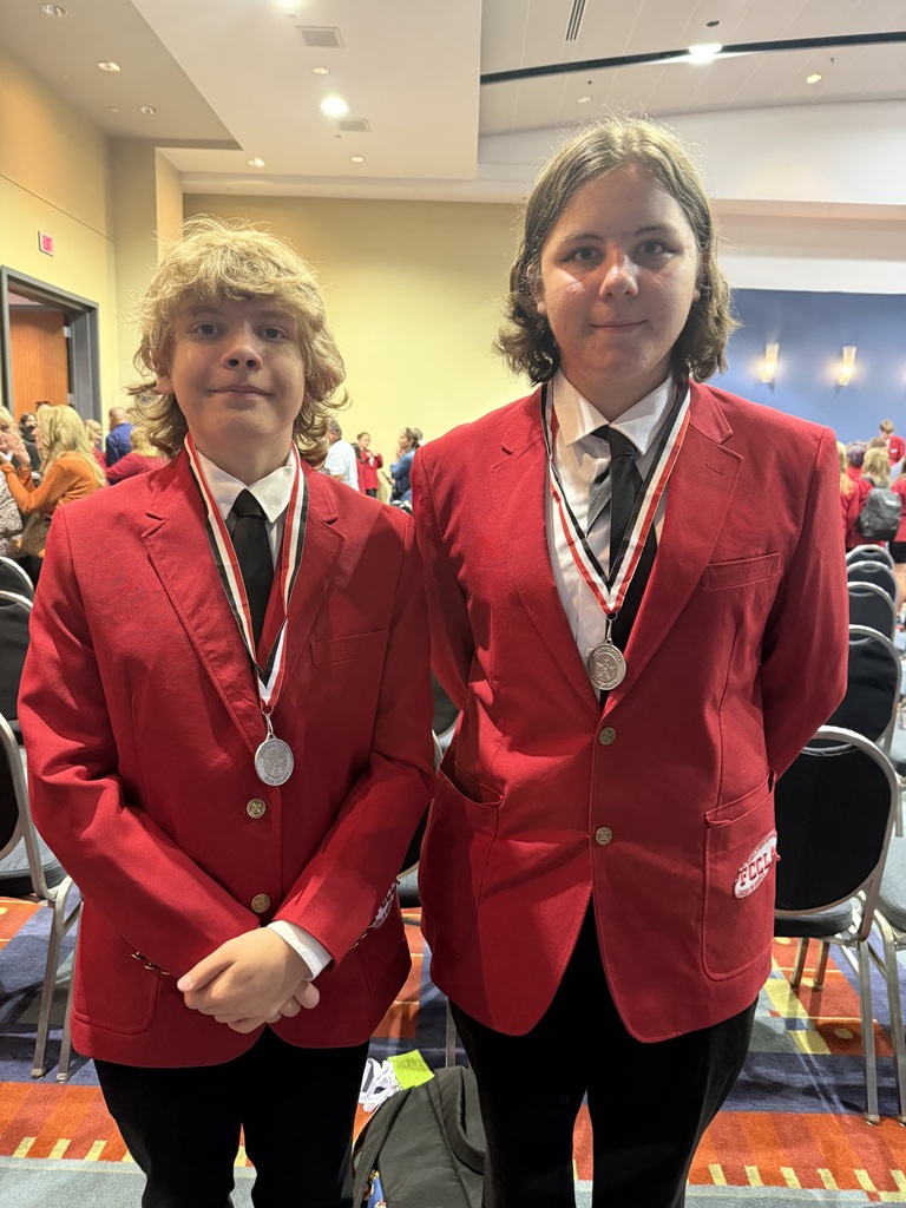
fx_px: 838
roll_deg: -1.7
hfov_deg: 56.8
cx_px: 453
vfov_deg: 71.6
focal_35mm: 24
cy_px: 604
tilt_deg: -10.9
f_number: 1.78
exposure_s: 1/40
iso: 640
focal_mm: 6.76
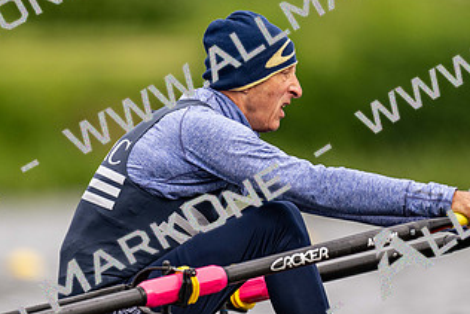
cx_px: 247
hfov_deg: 1.9
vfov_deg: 1.2
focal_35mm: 1102
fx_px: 14393
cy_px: 158
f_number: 4
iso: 720
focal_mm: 600
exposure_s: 1/2500
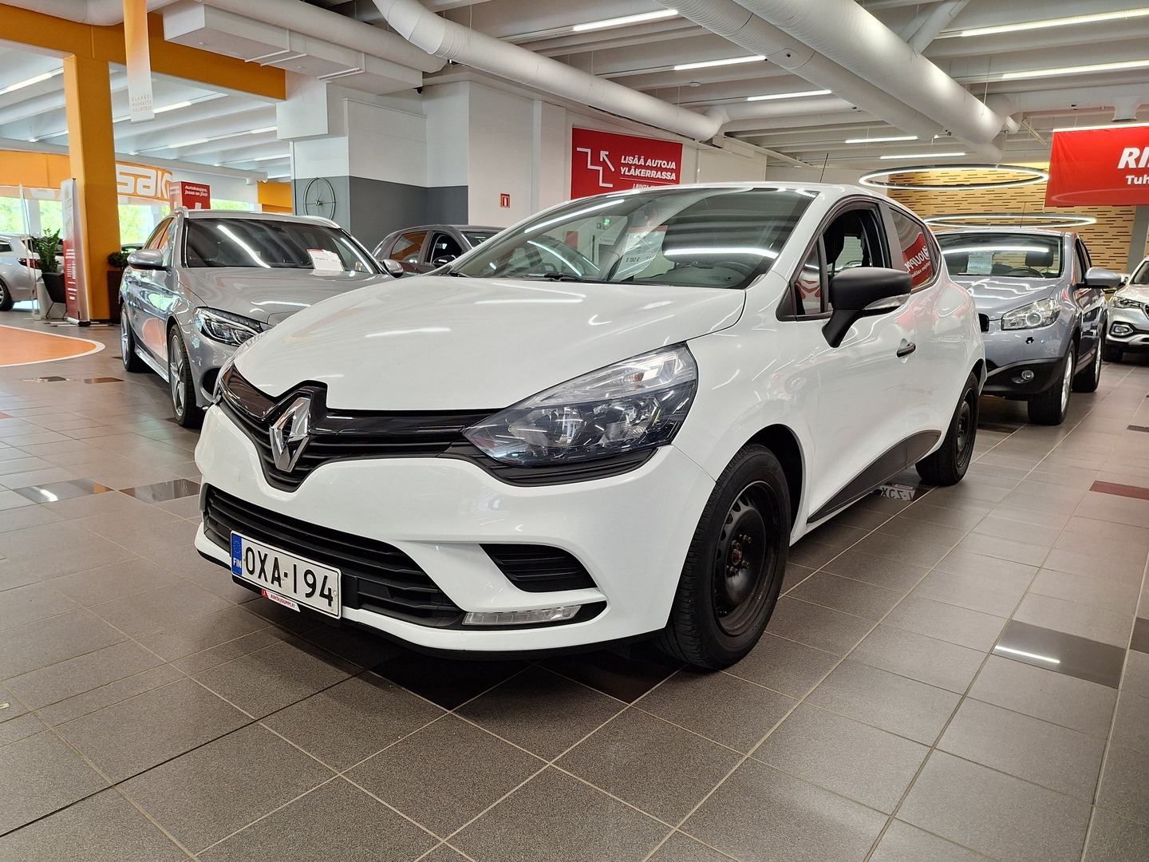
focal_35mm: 23
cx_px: 574
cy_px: 431
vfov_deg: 58.9
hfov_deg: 73.9
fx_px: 763
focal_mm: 5.54
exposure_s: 1/100
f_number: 1.8
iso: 80
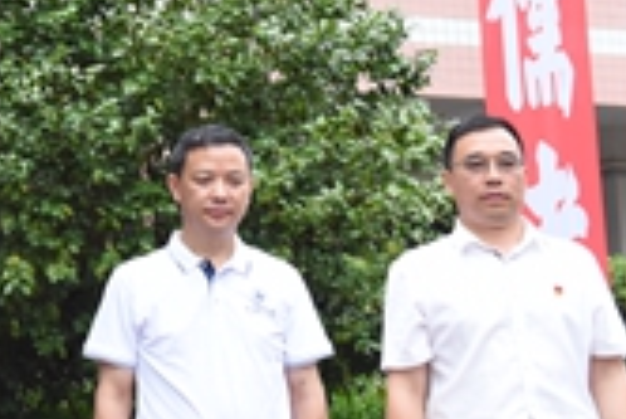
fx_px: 2680
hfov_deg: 12.6
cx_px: -313
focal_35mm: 154
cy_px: 40
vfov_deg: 8.9
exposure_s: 1/800
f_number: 5
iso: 3200
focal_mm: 40
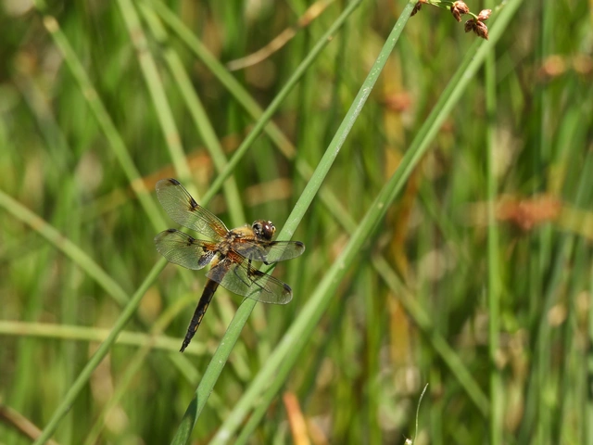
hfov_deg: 2.8
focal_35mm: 700
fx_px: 11992
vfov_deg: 2.1
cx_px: 296
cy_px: 222
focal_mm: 125
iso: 100
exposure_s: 1/250
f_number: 6.3
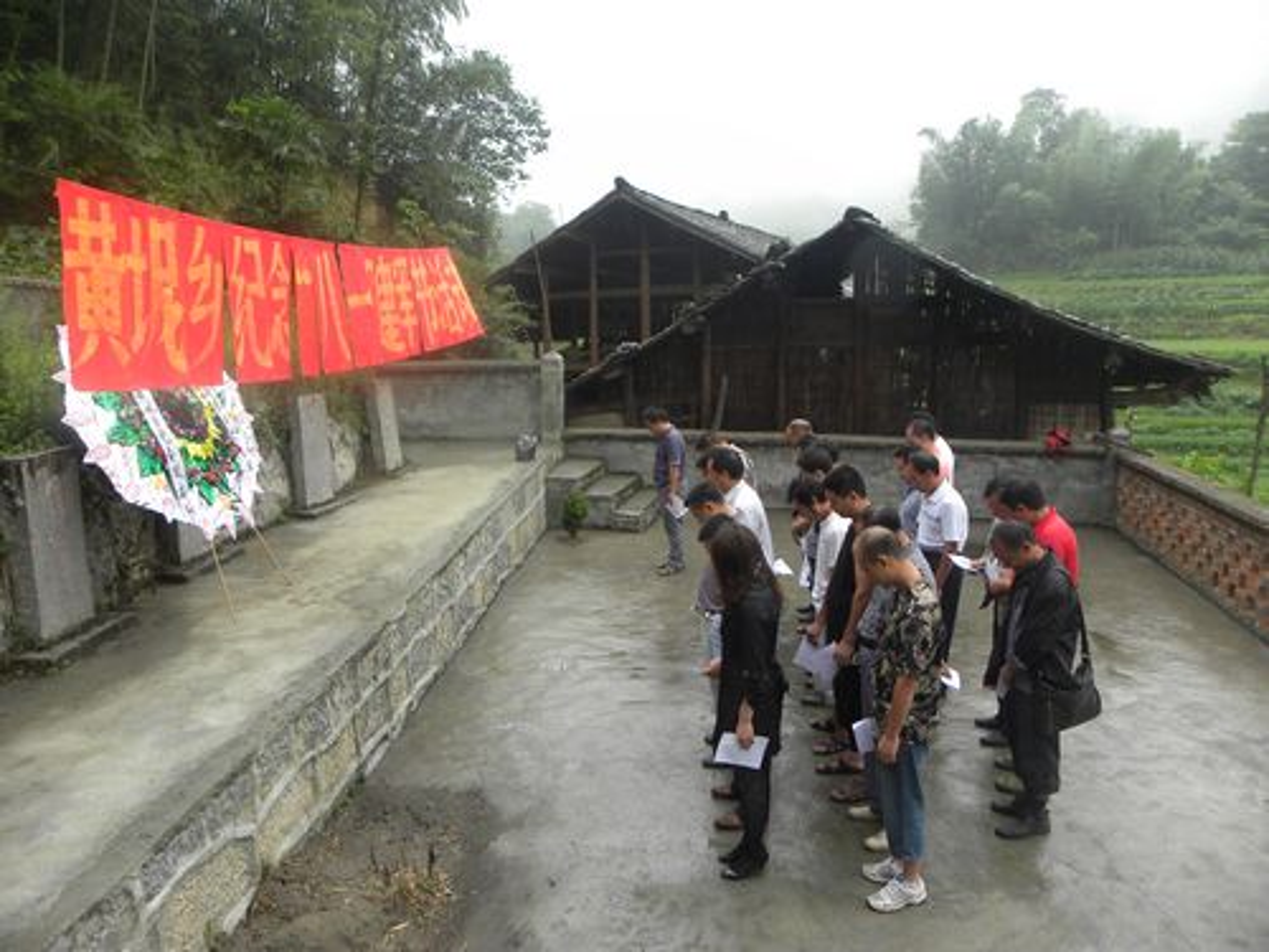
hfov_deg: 67.3
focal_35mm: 26
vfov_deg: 53.1
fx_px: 953
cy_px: 476
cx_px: 634
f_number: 3.2
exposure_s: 1/86
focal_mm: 4.6
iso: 64
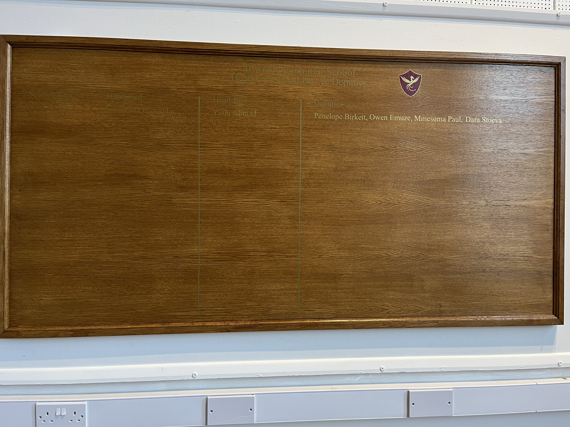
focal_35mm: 26
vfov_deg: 53.1
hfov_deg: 67.3
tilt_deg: -1.1
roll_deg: -0.2
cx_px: 285
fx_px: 428
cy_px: 214
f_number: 1.6
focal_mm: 5.1
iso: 250
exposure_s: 1/60
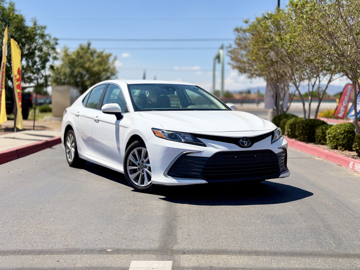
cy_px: 135
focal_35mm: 48
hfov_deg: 39.7
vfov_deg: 30.3
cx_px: 180
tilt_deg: -4.1
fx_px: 499
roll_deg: +0.5
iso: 64
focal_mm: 6.76
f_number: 1.78
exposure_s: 1/6536
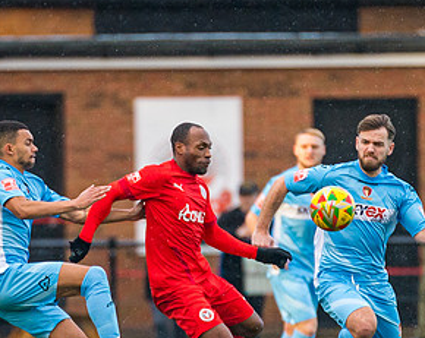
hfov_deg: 1.7
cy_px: 283
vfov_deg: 1.4
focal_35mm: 1123
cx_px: 197
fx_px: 14102
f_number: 2.8
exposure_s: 1/1250
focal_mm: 300
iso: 1000
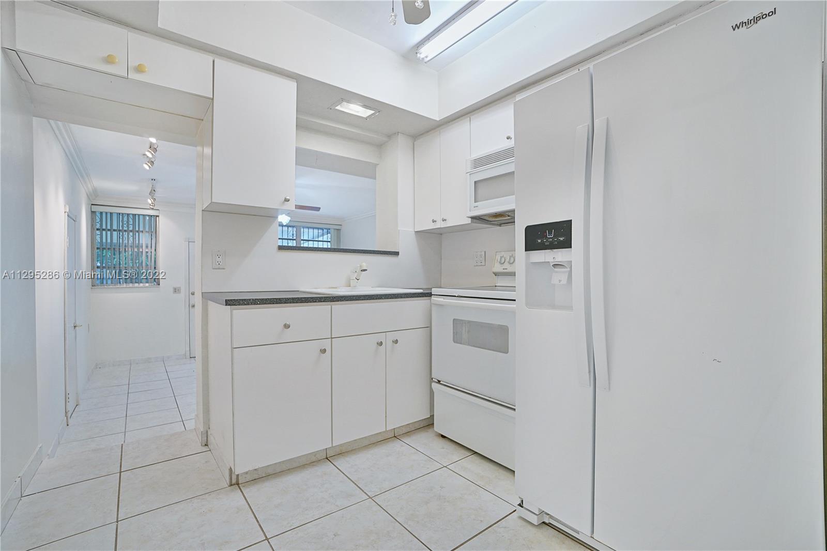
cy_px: 276
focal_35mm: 15
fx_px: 344
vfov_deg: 77.3
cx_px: 414
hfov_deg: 100.4
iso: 250
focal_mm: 10
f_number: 6.3
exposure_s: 1/40
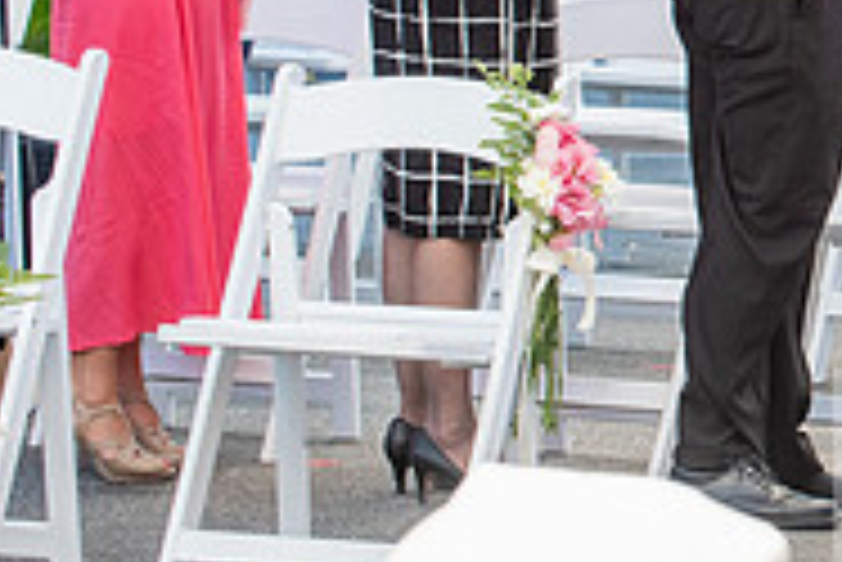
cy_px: 52
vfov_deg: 4.3
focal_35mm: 318
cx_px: 1202
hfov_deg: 6.4
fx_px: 7443
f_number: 5.6
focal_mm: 95
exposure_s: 1/125
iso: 640
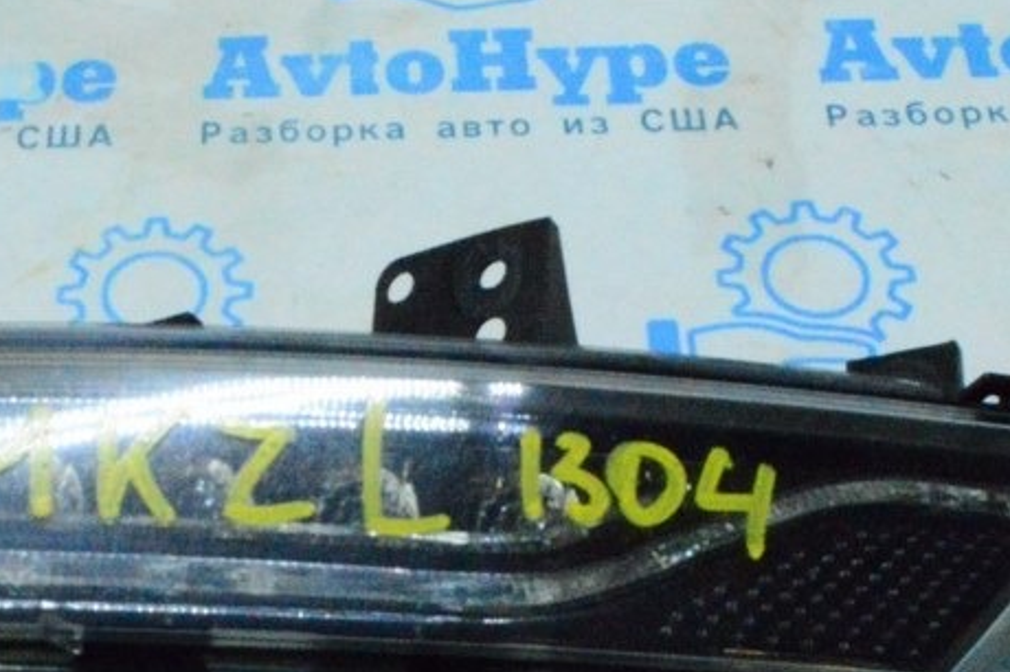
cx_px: 239
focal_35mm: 70
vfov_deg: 19.2
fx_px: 1966
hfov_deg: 28.4
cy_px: 561
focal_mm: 21
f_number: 25
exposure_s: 1/100
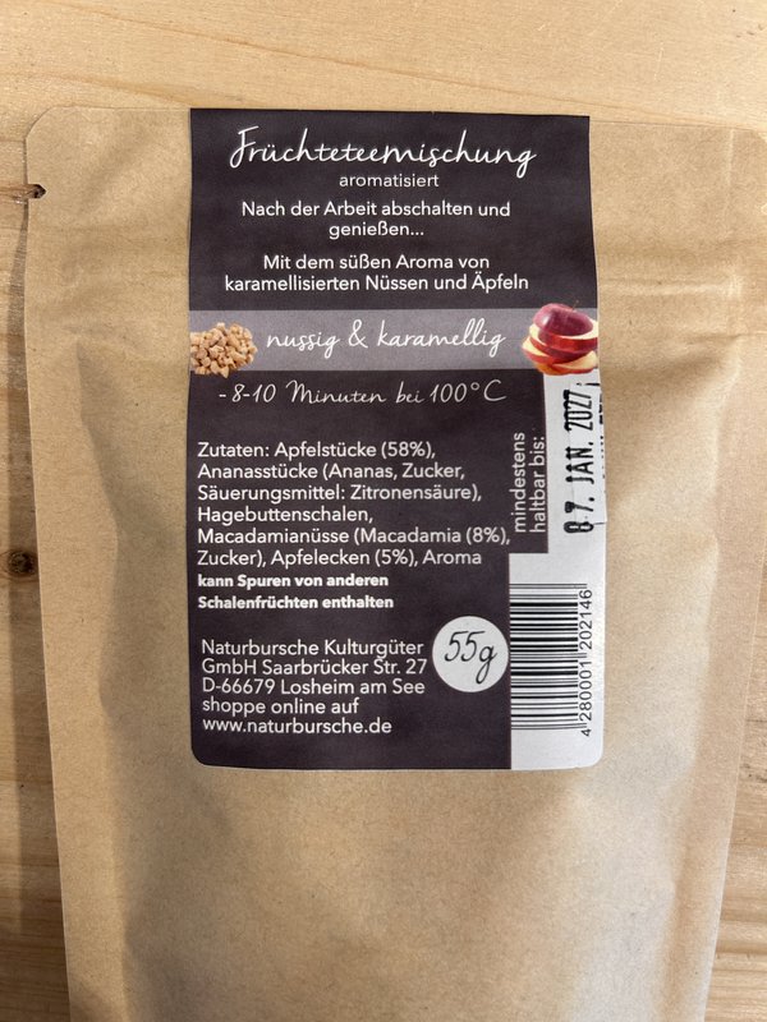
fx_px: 768
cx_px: 384
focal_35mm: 26
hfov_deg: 53.1
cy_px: 511
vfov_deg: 67.3
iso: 80
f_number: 1.5
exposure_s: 1/50
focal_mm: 5.7
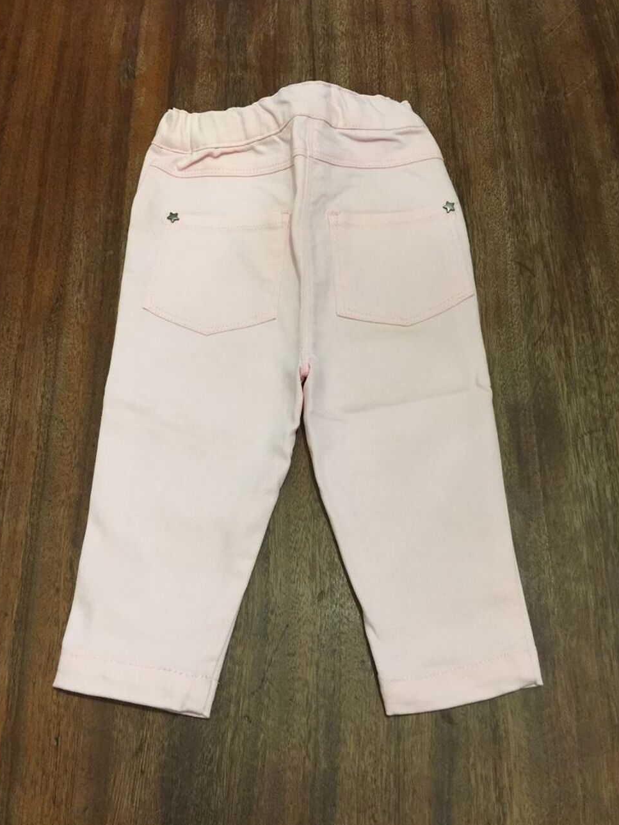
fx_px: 715
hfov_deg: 46.8
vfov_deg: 60.0
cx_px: 311
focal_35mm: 30
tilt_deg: -69.5
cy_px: 411
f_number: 2.2
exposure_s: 1/17
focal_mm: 4.15
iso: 160
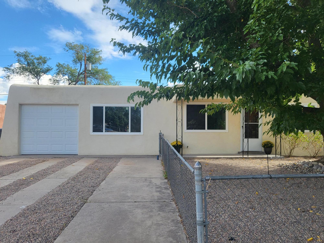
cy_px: 122
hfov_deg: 67.3
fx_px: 243
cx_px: 162
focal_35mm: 26
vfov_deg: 53.1
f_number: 1.8
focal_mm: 4.25
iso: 50
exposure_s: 1/1142
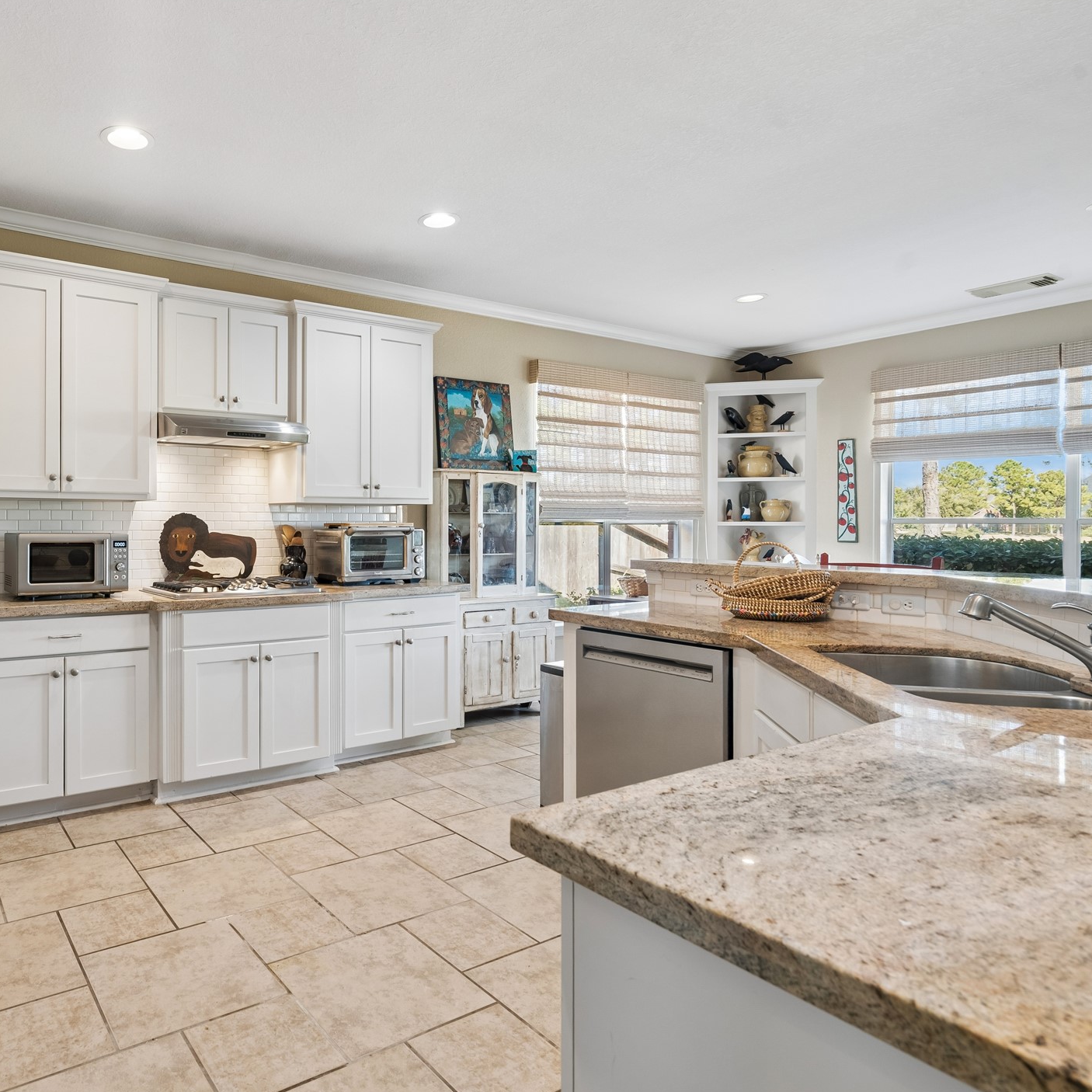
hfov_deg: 68.9
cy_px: 539
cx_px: 318
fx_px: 749
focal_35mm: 21
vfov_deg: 72.1
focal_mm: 16
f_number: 8
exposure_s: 1/2
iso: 200
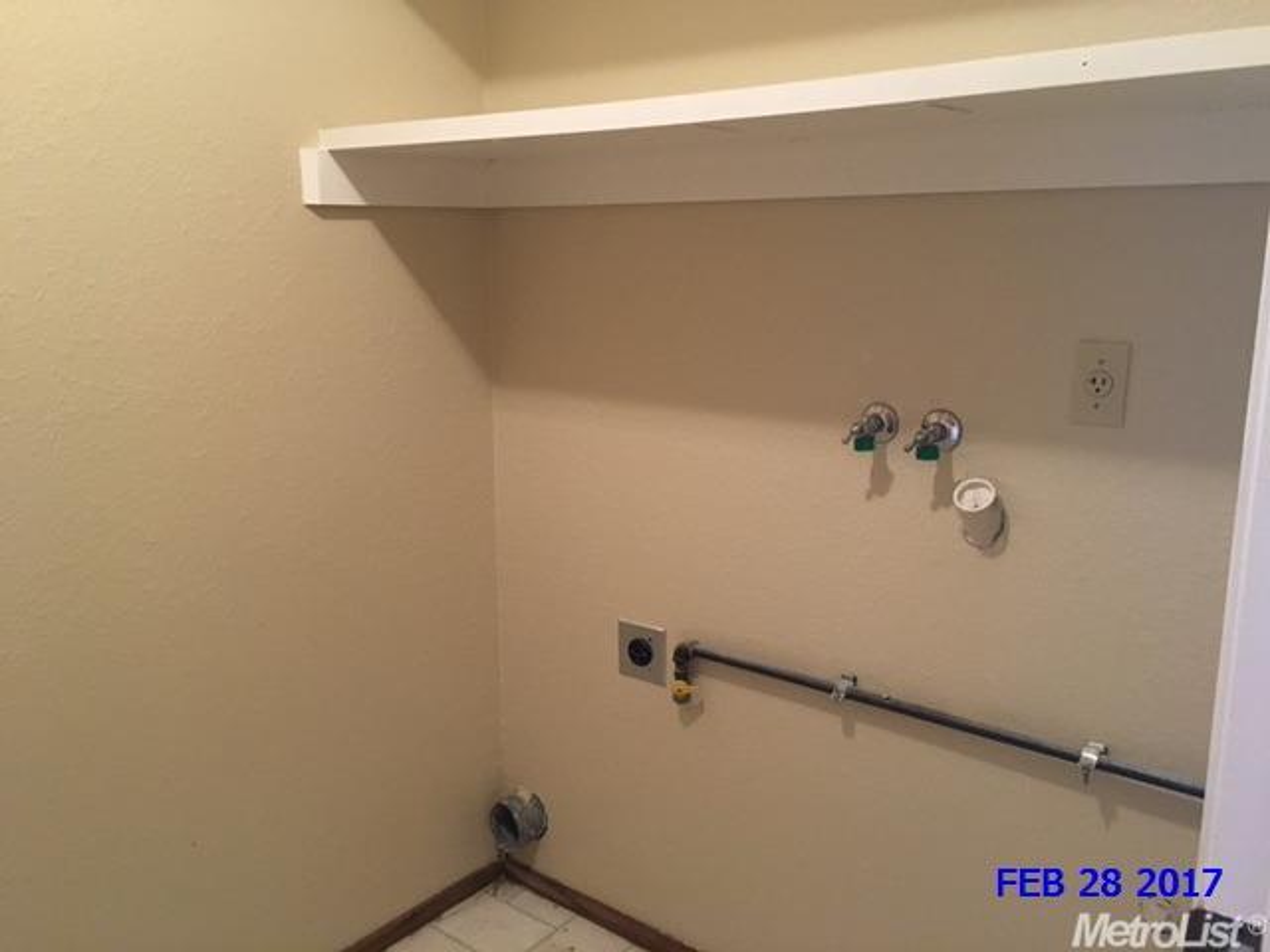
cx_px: 635
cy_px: 476
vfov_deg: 48.2
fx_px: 1064
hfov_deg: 61.7
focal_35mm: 29
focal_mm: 4.15
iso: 200
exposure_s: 1/15
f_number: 2.2
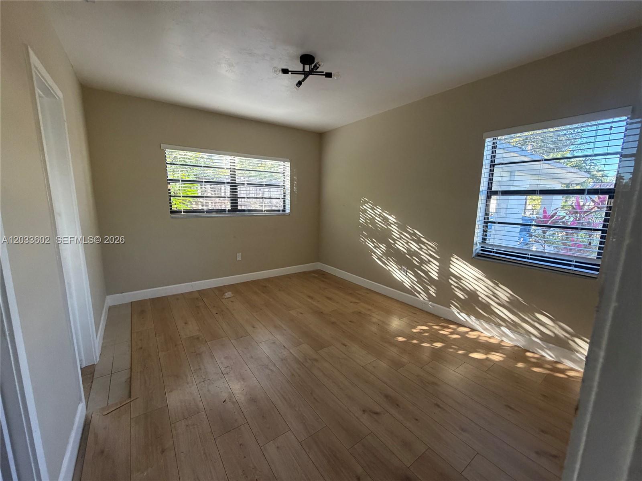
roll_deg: -1.9
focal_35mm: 14
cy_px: 240
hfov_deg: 102.1
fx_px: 260
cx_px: 321
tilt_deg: -9.8
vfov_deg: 85.7
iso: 250
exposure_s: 1/121
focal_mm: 2.22
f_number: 2.2
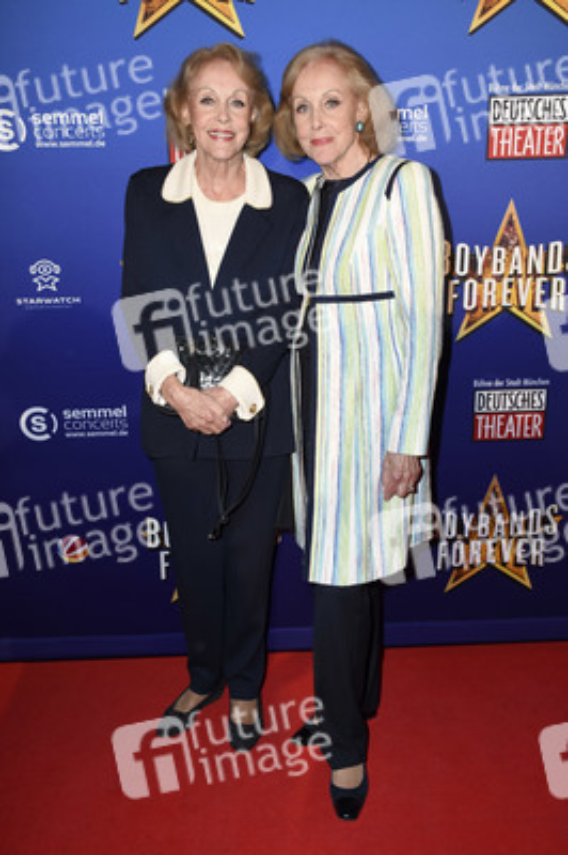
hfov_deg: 36.8
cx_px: 284
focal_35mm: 36
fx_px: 853
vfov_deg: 53.2
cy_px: 428
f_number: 5.6
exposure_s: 1/160
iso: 640
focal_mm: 24
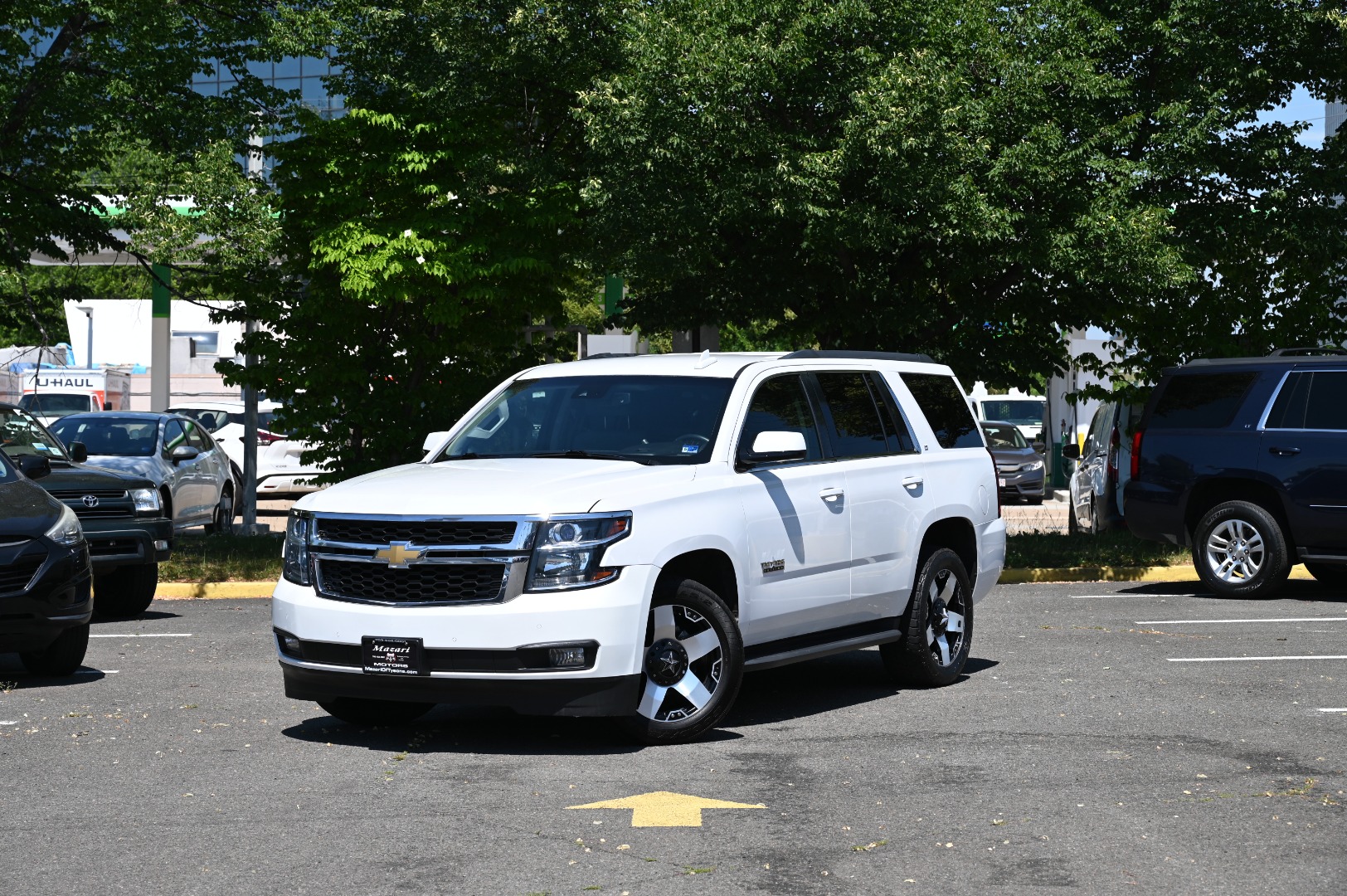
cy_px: 448
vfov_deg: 19.4
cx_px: 674
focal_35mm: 70
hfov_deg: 28.9
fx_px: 2617
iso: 100
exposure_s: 1/400
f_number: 7.1
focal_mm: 70
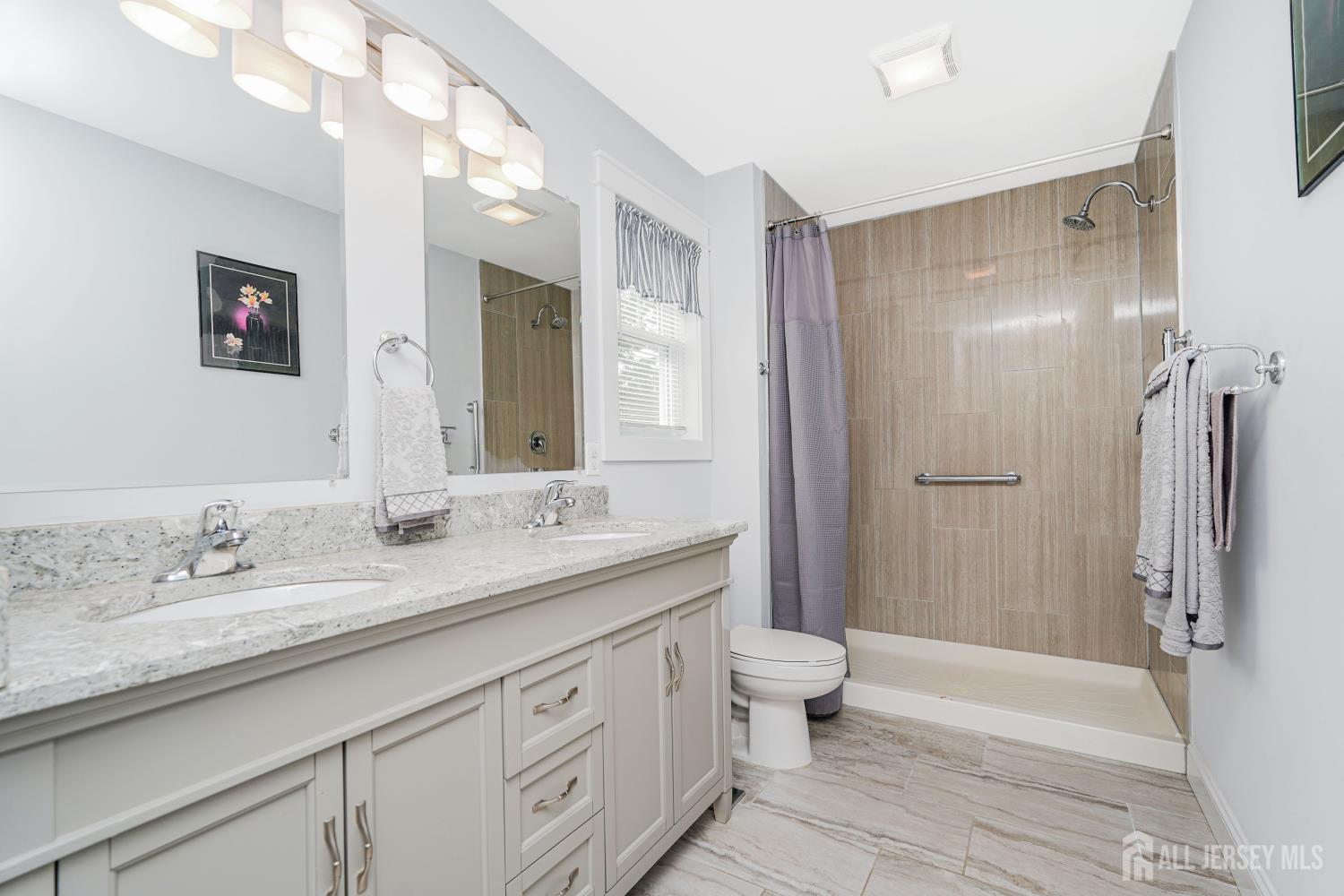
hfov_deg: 96.7
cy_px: 448
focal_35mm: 16
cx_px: 672
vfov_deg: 73.7
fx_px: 597
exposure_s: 1/60
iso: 64
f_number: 5.6
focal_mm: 16
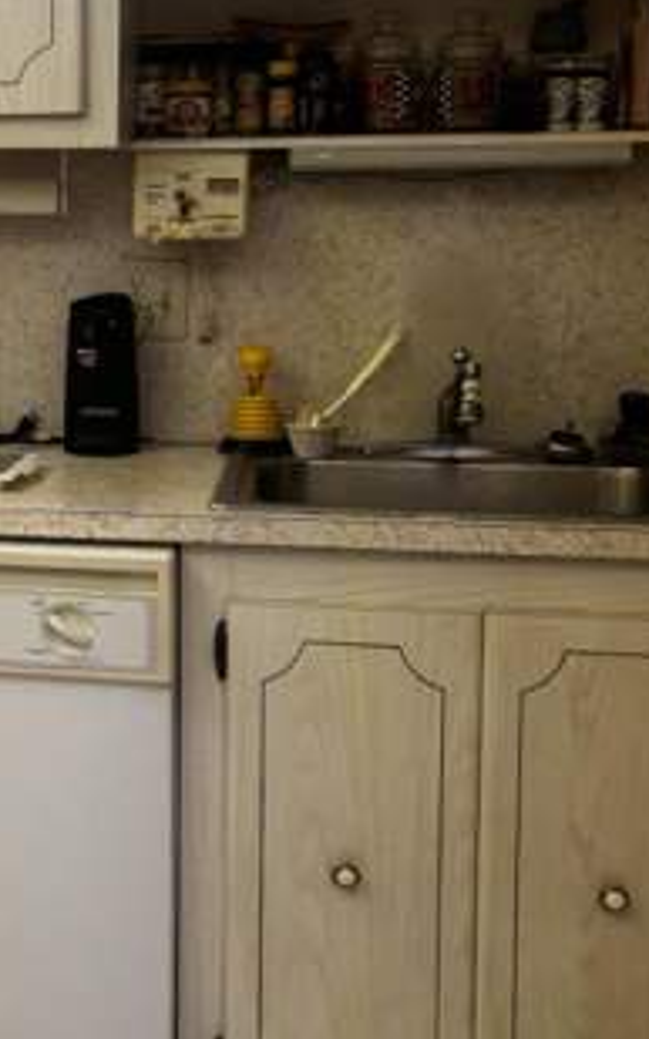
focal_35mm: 57
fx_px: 1614
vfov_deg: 35.3
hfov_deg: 21.8
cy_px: 346
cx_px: -30
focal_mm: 5.96
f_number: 1.6
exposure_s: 1/120
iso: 100
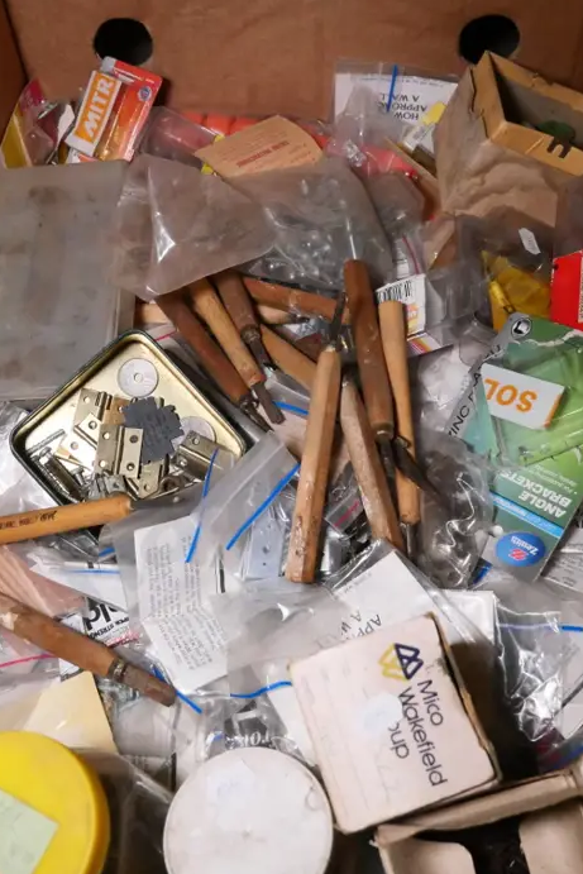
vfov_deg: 51.9
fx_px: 898
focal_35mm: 37
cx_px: 311
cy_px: 415
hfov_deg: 35.9
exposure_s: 1/800
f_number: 3.5
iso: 3200
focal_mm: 12
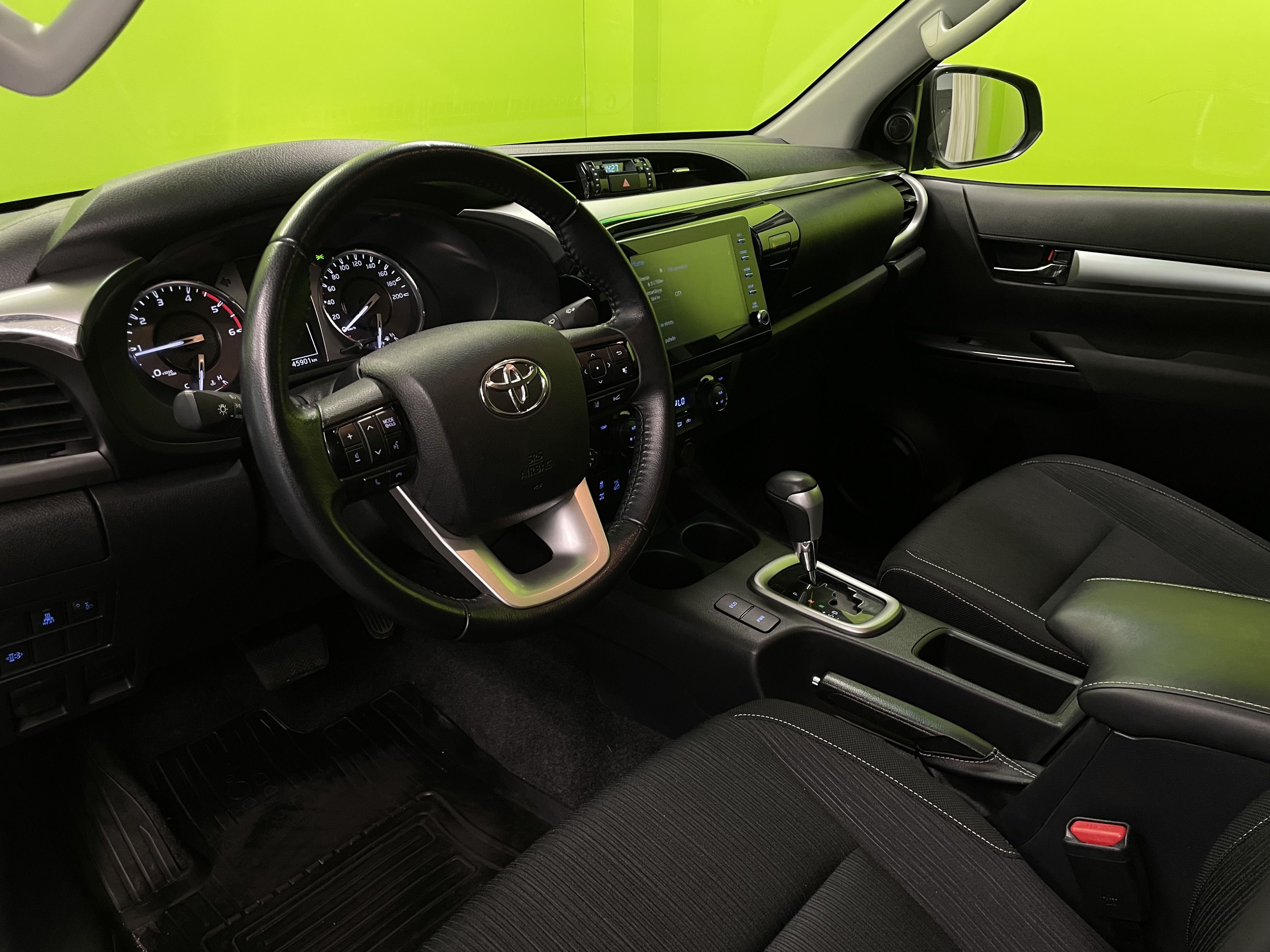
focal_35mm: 26
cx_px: 635
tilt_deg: -24.3
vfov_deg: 53.1
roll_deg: +0.2
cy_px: 476
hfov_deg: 67.3
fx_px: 954
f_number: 1.6
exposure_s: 1/50
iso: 200
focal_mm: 4.2
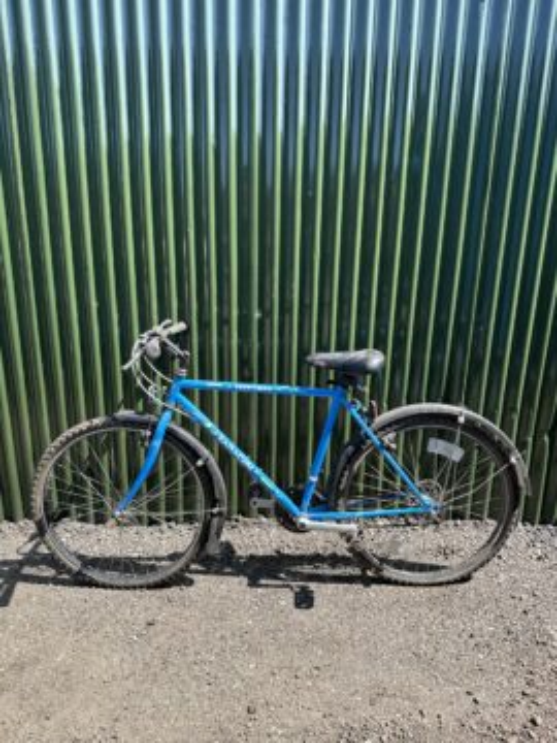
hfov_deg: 56.8
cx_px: 278
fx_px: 515
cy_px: 372
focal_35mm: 24
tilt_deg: -13.8
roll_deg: -1.9
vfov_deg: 71.6
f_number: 1.78
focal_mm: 6.86
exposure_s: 1/1083
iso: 80
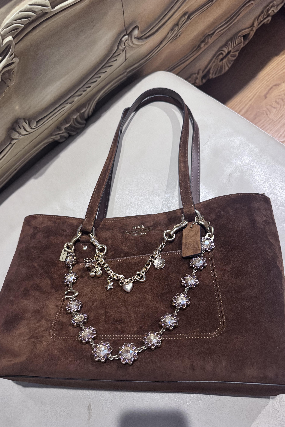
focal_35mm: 25
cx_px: 128
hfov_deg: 51.2
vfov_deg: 71.5
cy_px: 213
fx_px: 297
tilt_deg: -67.2
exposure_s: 1/40
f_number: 1.78
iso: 640
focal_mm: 6.76
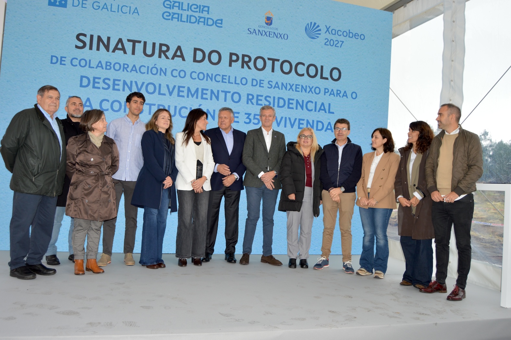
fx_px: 404
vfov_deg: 45.6
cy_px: 170
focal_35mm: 28
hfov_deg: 64.6
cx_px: 256
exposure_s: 1/125
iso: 280
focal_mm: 19
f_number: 4
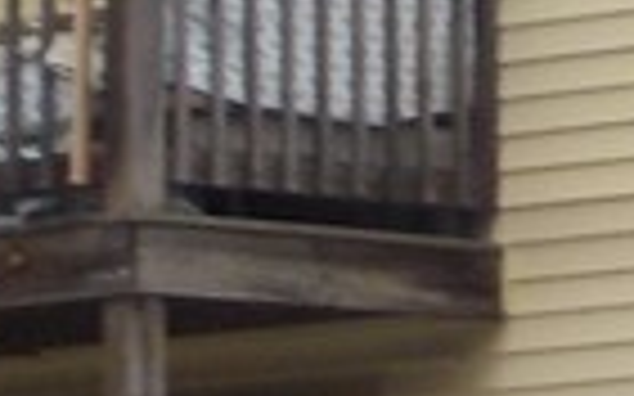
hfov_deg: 4.7
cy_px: -194
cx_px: 1084
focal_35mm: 445
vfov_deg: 2.9
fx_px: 7686
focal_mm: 7.9
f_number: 4.7
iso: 125
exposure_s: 1/160
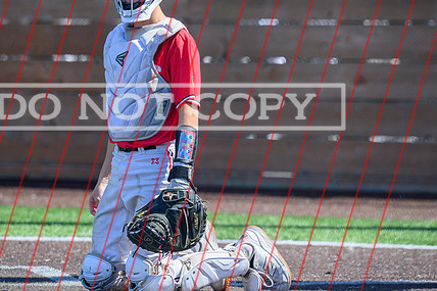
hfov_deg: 6.5
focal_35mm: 316
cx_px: 183
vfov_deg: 4.3
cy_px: 123
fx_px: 3834
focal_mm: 175
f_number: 3.2
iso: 720
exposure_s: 1/3200
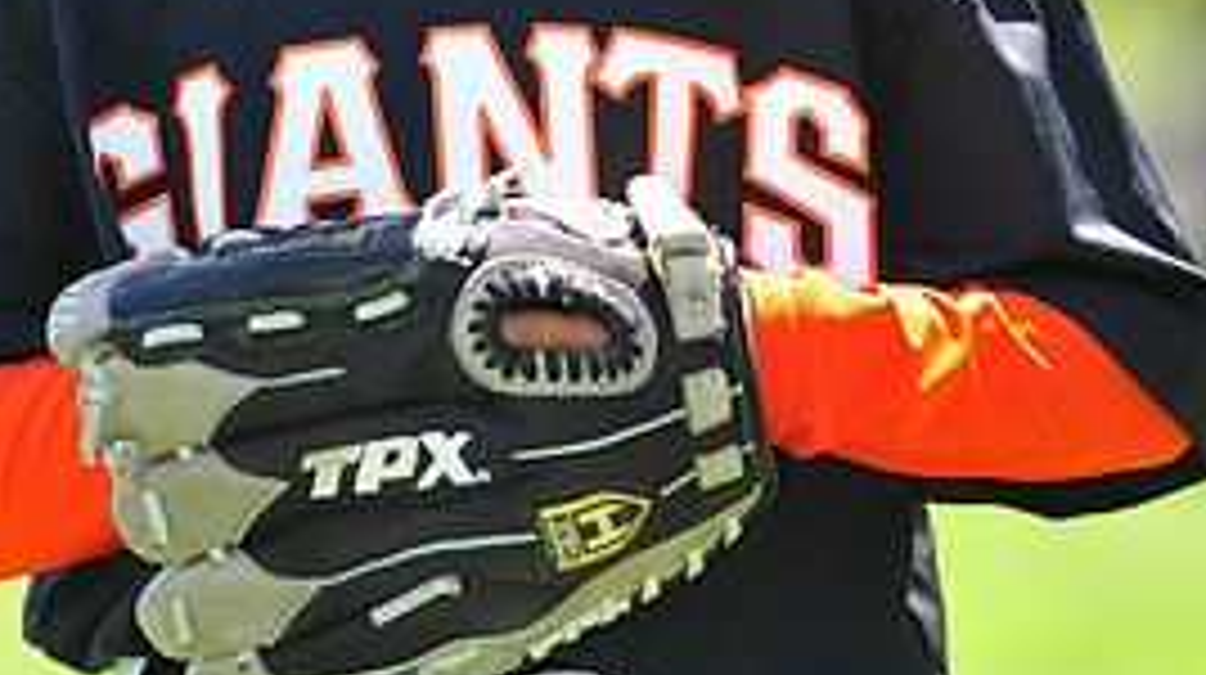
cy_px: -342
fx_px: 14501
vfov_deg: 2.7
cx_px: 351
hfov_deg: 4.8
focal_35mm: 454
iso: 200
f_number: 5.6
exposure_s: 1/200
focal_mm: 200
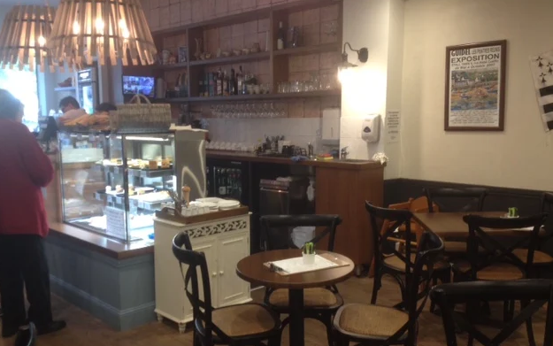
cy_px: 186
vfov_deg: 33.6
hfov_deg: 51.5
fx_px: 573
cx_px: 280
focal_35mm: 38
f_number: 2.4
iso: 80
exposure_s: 1/20
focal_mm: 4.28
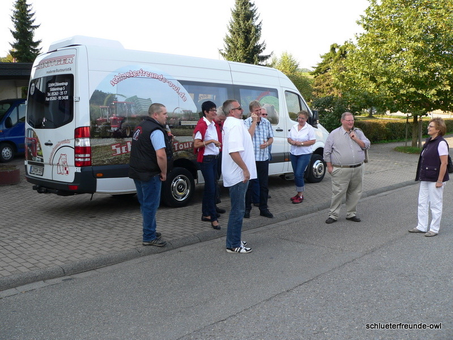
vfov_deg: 39.7
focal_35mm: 36
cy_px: 170
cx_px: 226
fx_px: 471
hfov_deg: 51.4
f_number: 4
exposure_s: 1/125
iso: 80
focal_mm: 6
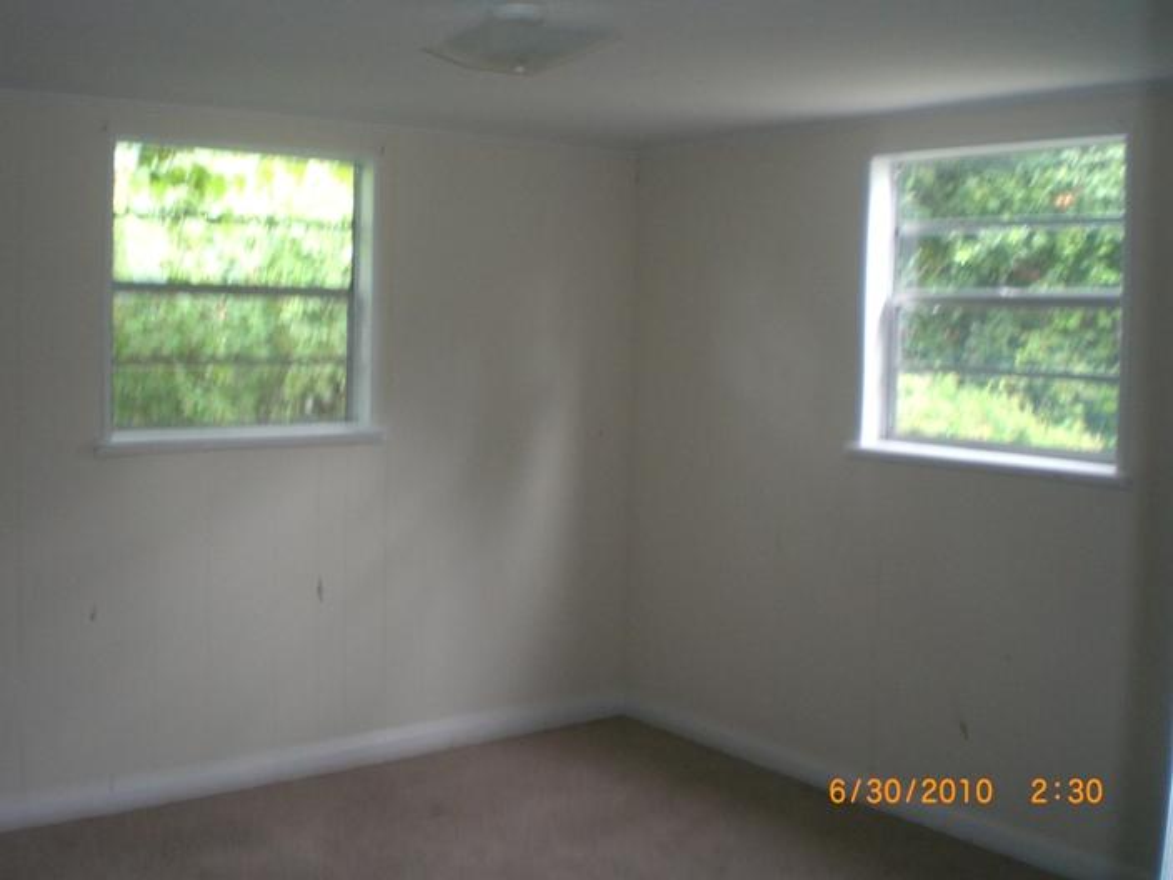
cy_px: 440
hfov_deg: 49.0
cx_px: 586
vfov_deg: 37.7
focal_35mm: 38
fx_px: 1288
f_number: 3.1
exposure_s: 1/40
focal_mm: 6.3
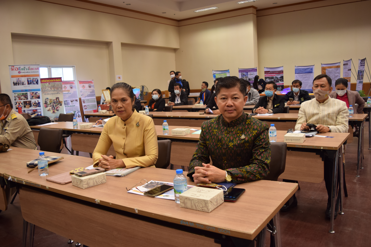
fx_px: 309
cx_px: 186
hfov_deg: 61.9
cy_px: 124
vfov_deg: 43.6
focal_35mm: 30
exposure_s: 1/60
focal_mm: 20
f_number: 4
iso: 400
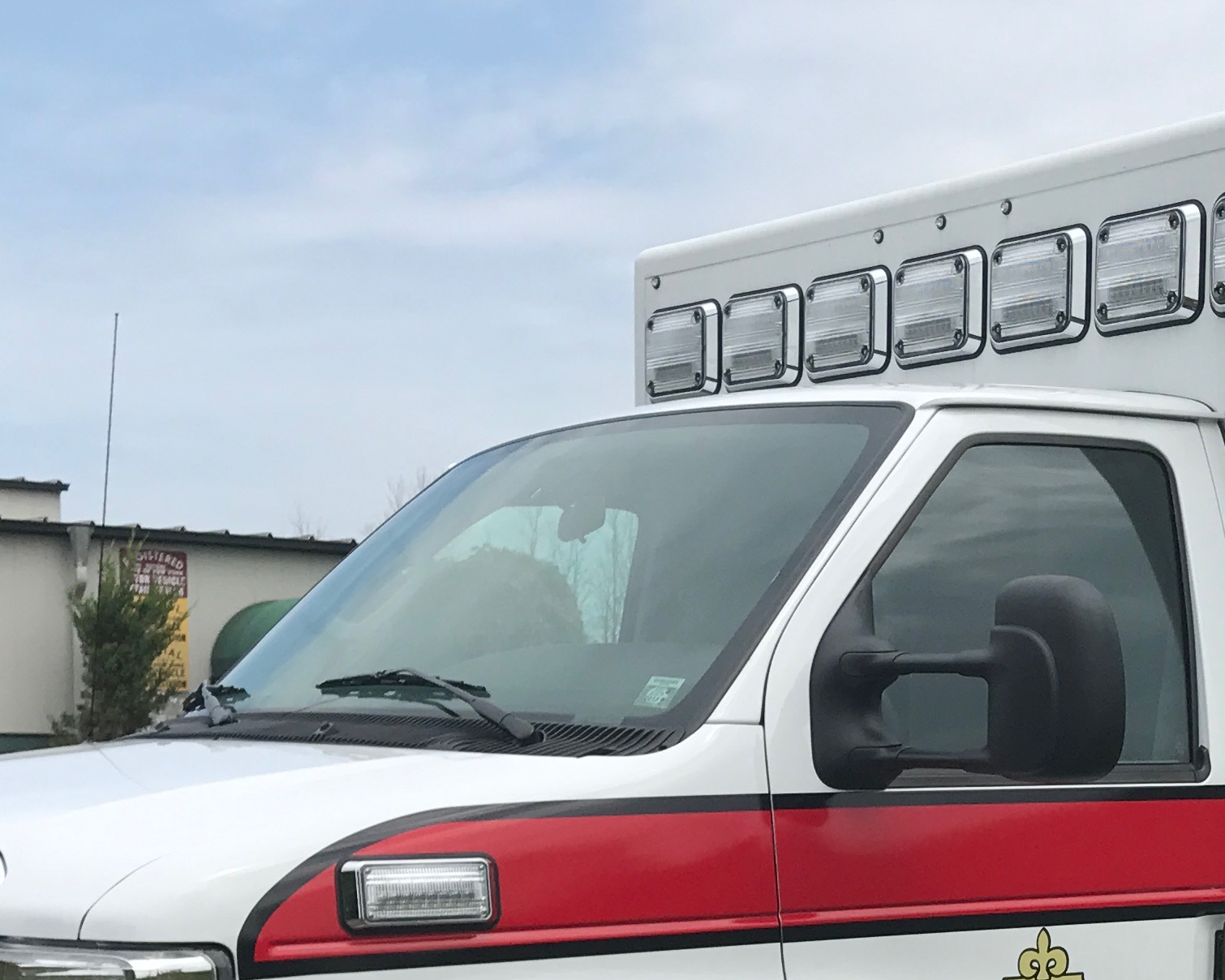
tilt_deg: -1.5
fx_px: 2647
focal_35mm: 73
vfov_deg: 20.3
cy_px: 991
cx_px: 968
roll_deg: +0.8
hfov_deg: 25.6
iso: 20
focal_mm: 3.99
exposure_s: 1/2660
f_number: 1.8
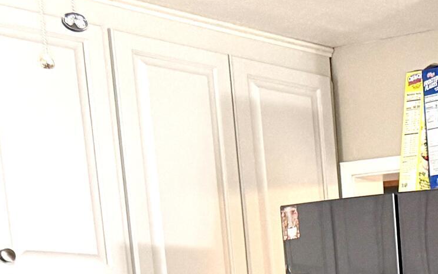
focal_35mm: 103
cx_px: 848
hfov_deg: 16.2
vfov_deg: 11.2
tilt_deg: -10.6
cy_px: 593
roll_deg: -0.1
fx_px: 1229
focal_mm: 6.76
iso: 320
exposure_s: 1/60
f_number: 1.78
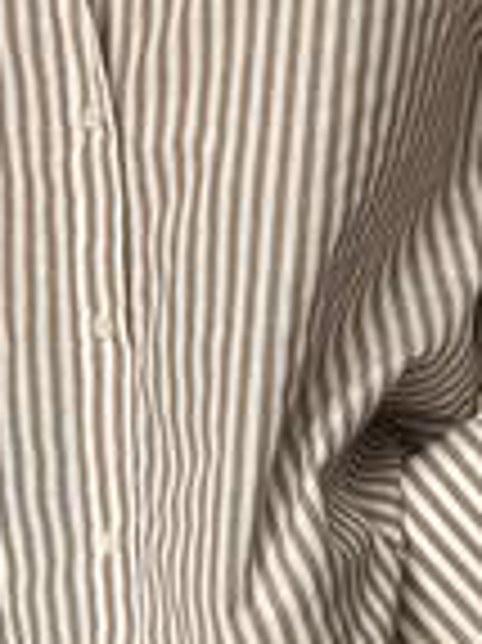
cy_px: 365
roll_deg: +0.8
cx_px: 221
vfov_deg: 13.8
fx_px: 2659
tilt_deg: -3.2
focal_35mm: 143
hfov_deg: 10.4
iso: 64
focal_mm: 6.86
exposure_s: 1/121
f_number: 1.78
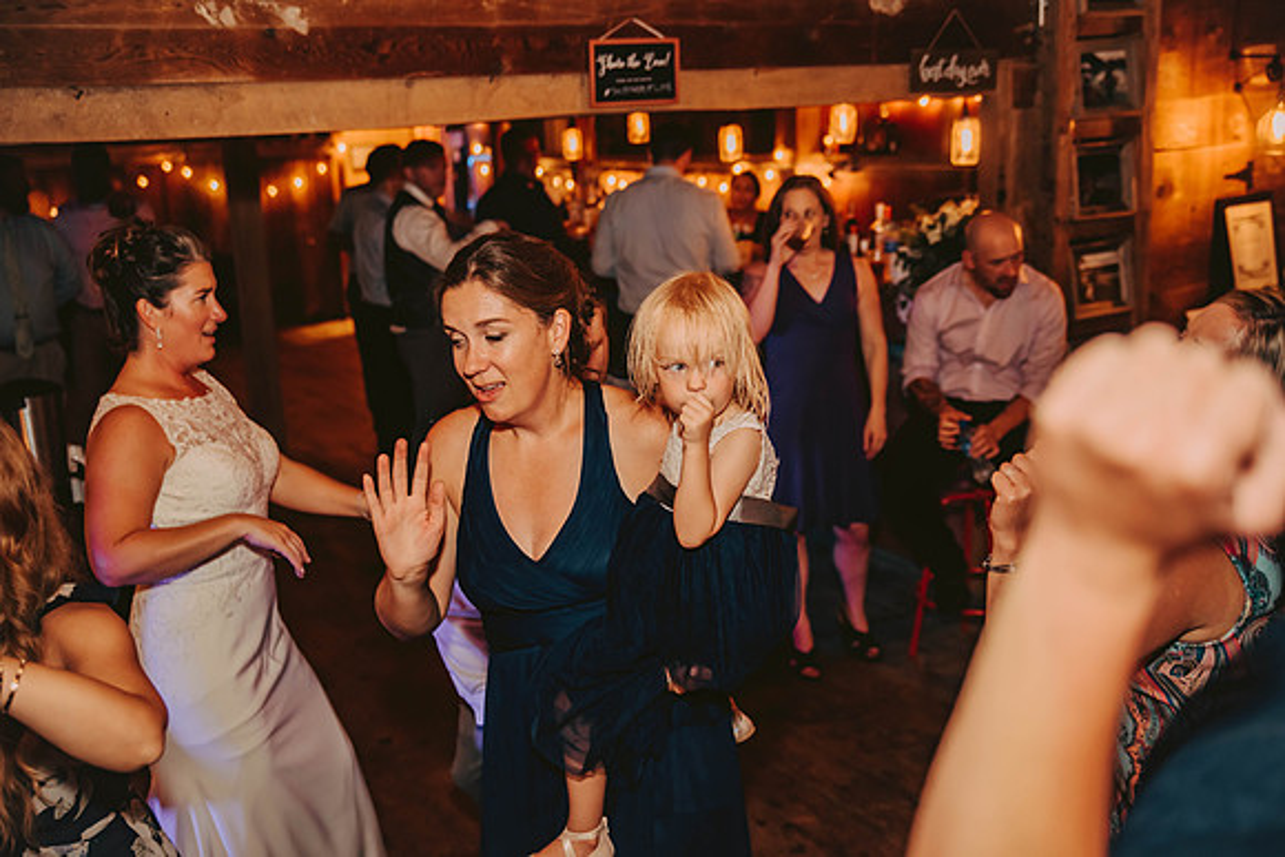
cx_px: 642
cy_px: 428
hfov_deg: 46.4
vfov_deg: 31.9
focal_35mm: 42
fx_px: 1499
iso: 1250
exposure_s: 1/125
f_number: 2.8
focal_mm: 42
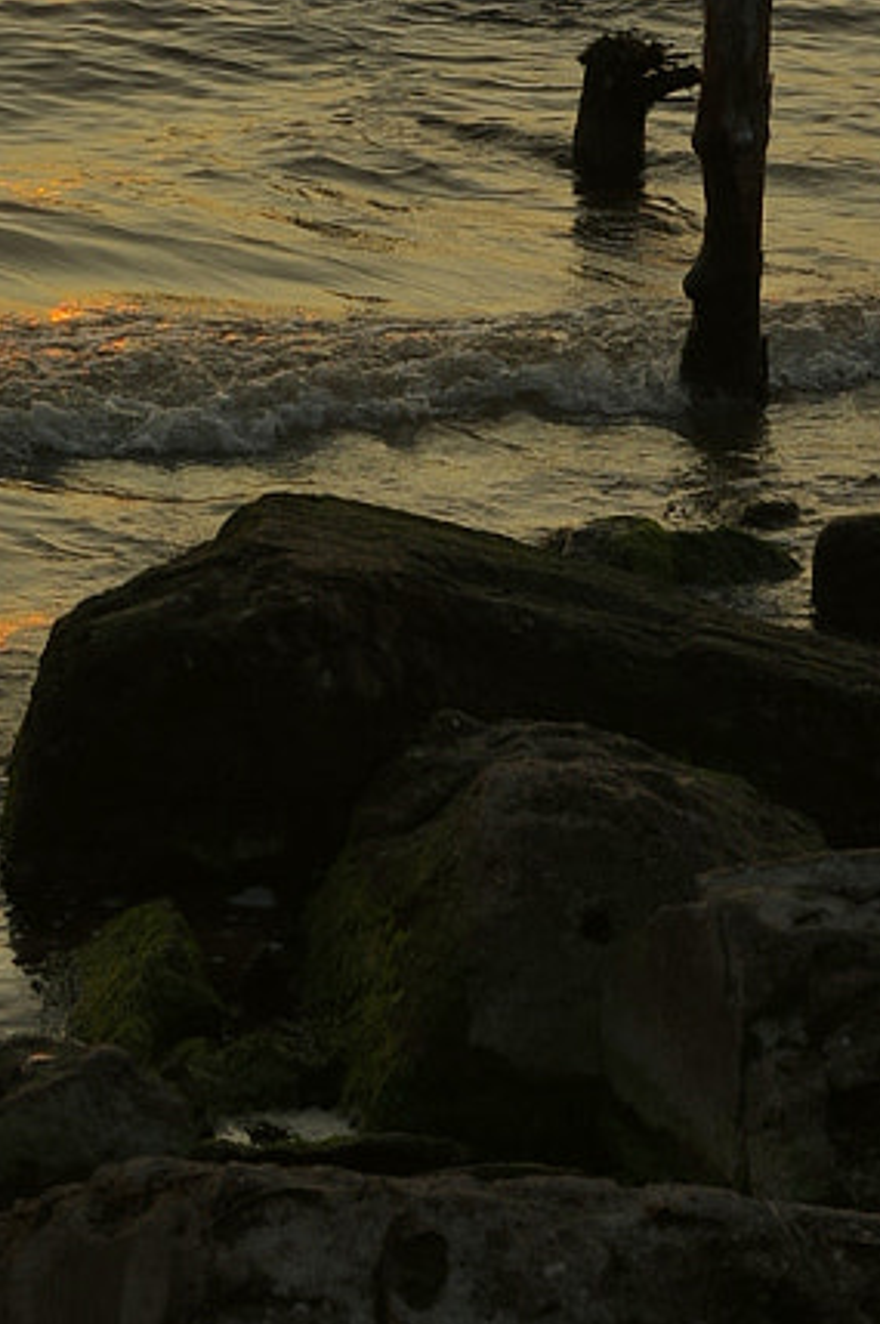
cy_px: -281
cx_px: -145
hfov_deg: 7.0
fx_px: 7130
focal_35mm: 194
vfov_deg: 10.4
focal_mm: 35
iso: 100
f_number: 5.6
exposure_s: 1/200
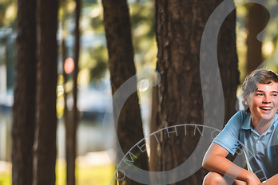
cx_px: 229
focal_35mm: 333
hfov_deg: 6.2
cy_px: 139
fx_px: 2571
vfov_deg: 4.1
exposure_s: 1/200
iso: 100
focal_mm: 200
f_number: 2.8
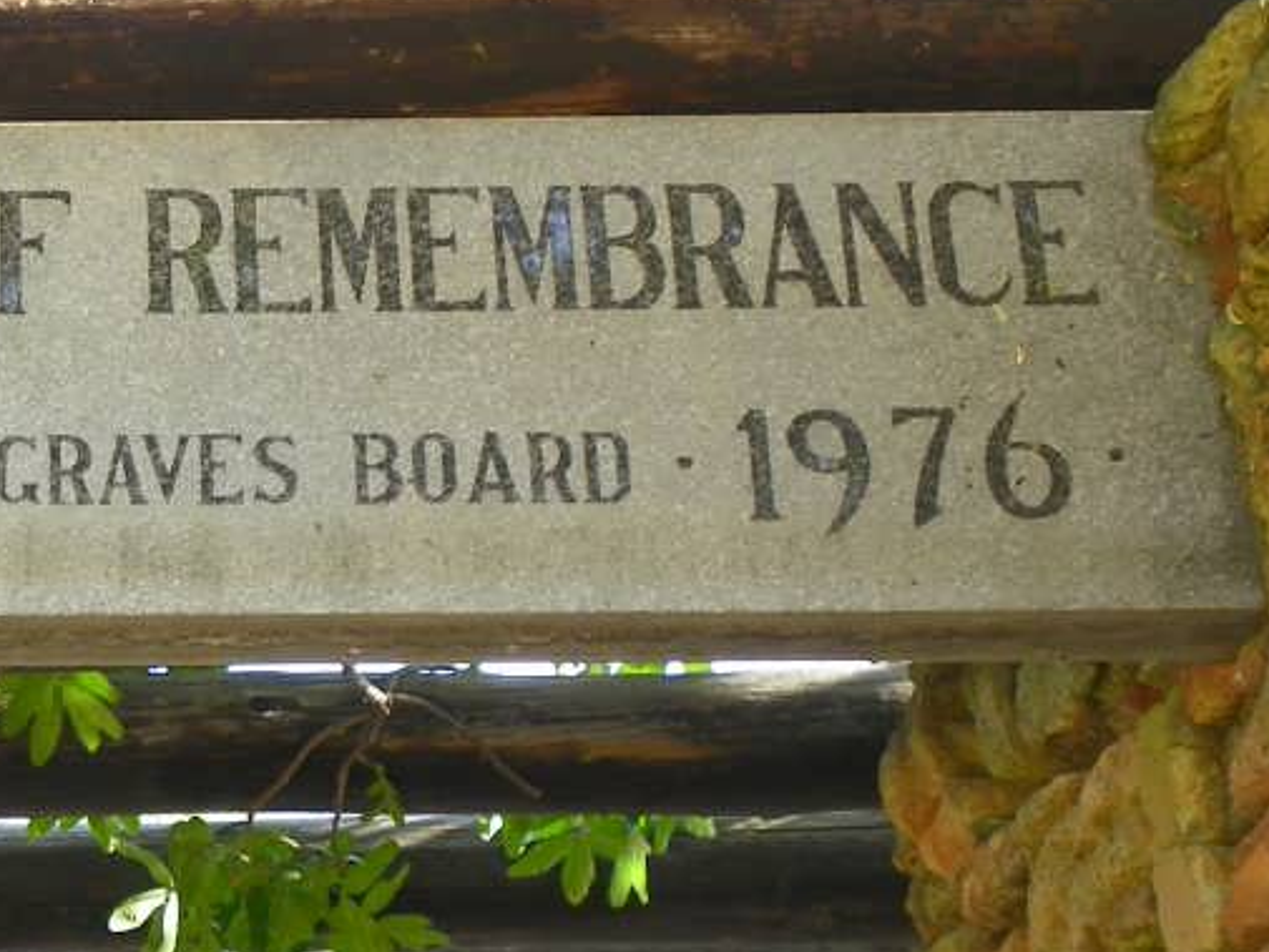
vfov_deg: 15.6
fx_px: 3483
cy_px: 450
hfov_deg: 19.8
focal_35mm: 95
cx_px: -113
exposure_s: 1/30
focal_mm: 7.1
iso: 64
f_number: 3.2
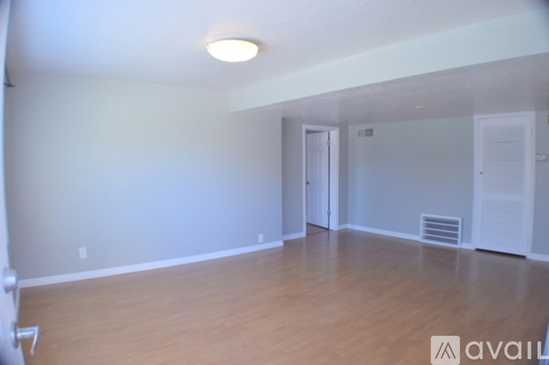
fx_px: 412
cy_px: 182
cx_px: 274
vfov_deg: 47.9
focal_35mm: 27
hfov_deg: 67.4
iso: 400
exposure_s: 1/25
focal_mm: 18
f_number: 8
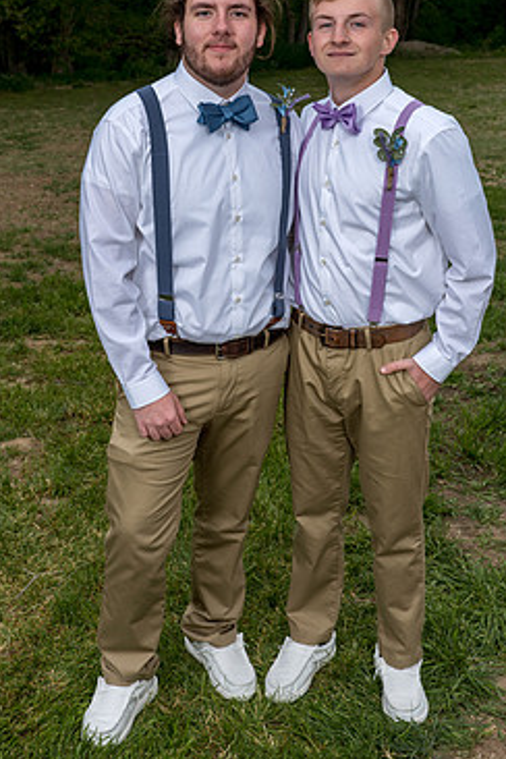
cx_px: 255
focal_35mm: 43
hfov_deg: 31.2
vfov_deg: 45.3
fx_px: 907
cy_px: 324
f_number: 6.3
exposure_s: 1/125
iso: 100
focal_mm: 35
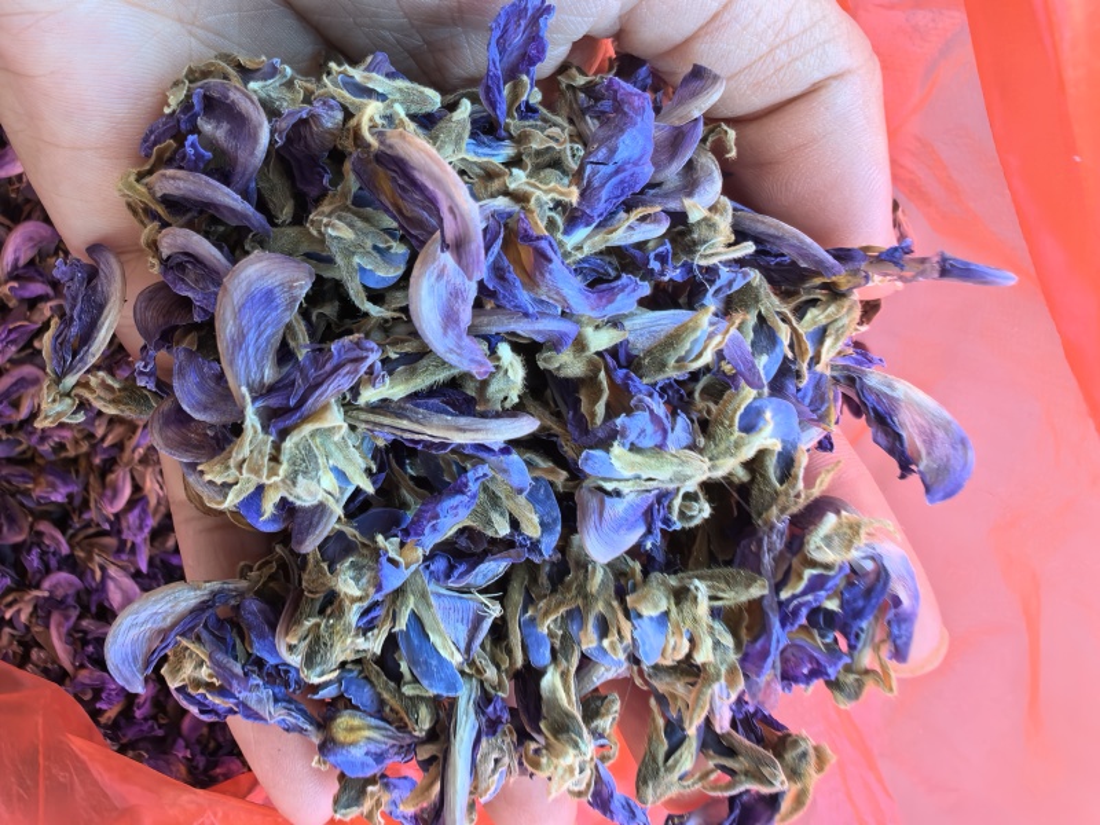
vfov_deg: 51.4
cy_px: 412
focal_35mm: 27
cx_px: 550
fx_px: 858
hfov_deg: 65.3
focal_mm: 1.95
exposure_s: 1/100
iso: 100
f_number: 2.2
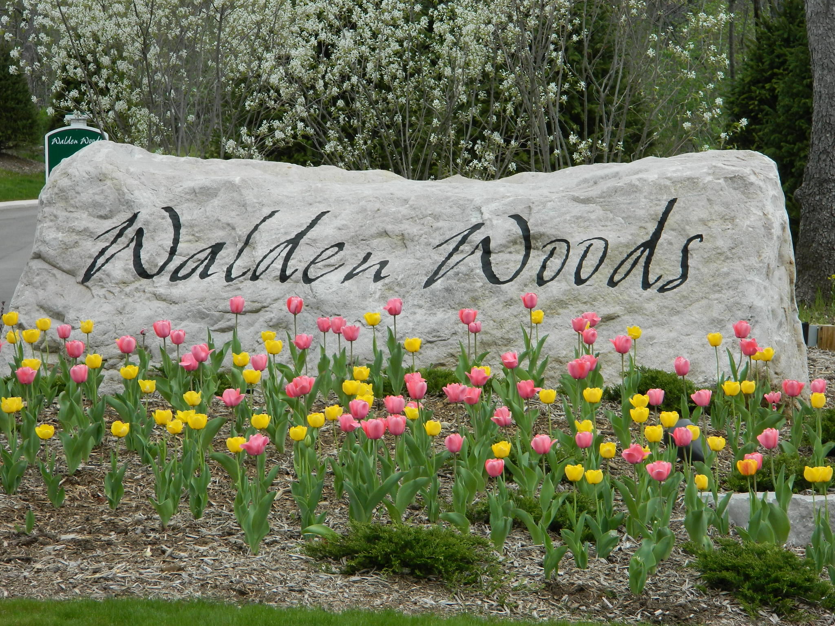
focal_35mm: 177
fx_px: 4270
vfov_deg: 8.4
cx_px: 418
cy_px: 313
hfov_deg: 11.2
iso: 80
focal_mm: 31.8
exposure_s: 1/200
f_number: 5.1
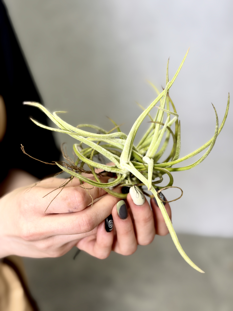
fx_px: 431
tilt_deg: -17.5
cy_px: 156
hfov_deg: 30.3
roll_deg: -1.4
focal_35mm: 48
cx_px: 116
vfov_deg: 39.7
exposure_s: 1/132
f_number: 1.78
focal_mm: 6.76
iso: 50
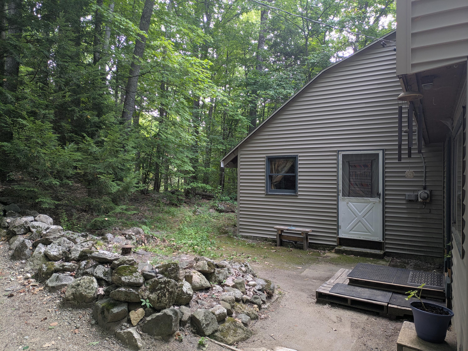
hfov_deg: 69.4
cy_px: 176
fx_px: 338
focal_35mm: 25
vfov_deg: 54.9
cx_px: 234
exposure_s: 1/60
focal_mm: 5.43
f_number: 1.89
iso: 48
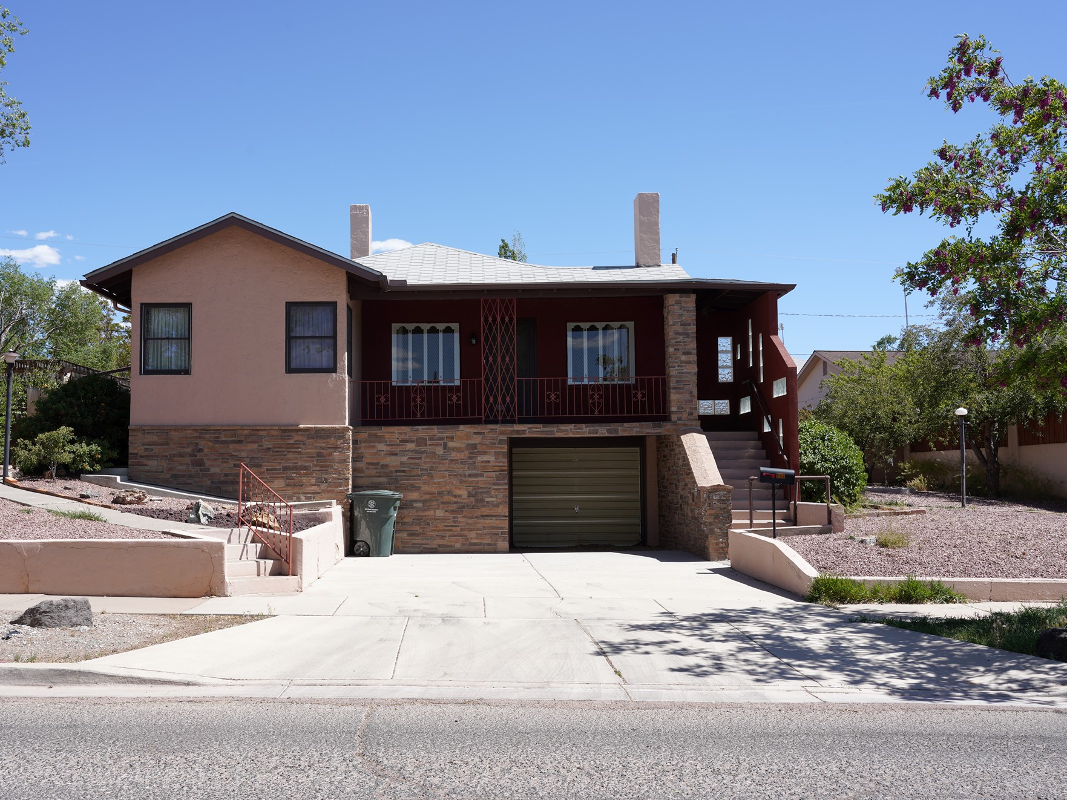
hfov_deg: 51.3
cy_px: 397
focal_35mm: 36
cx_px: 481
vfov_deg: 39.7
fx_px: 1110
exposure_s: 1/100
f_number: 13
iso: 100
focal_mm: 33
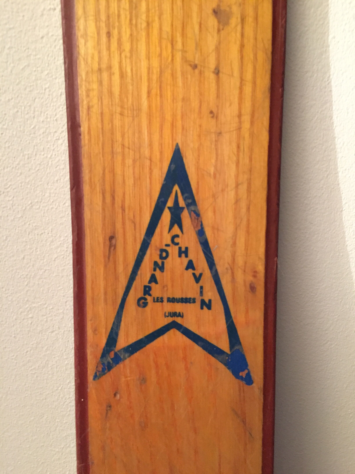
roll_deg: -0.8
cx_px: 178
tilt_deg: -11.2
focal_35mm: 29
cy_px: 237
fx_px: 397
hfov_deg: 48.2
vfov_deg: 61.7
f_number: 2.2
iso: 640
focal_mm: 4.15
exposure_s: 1/17
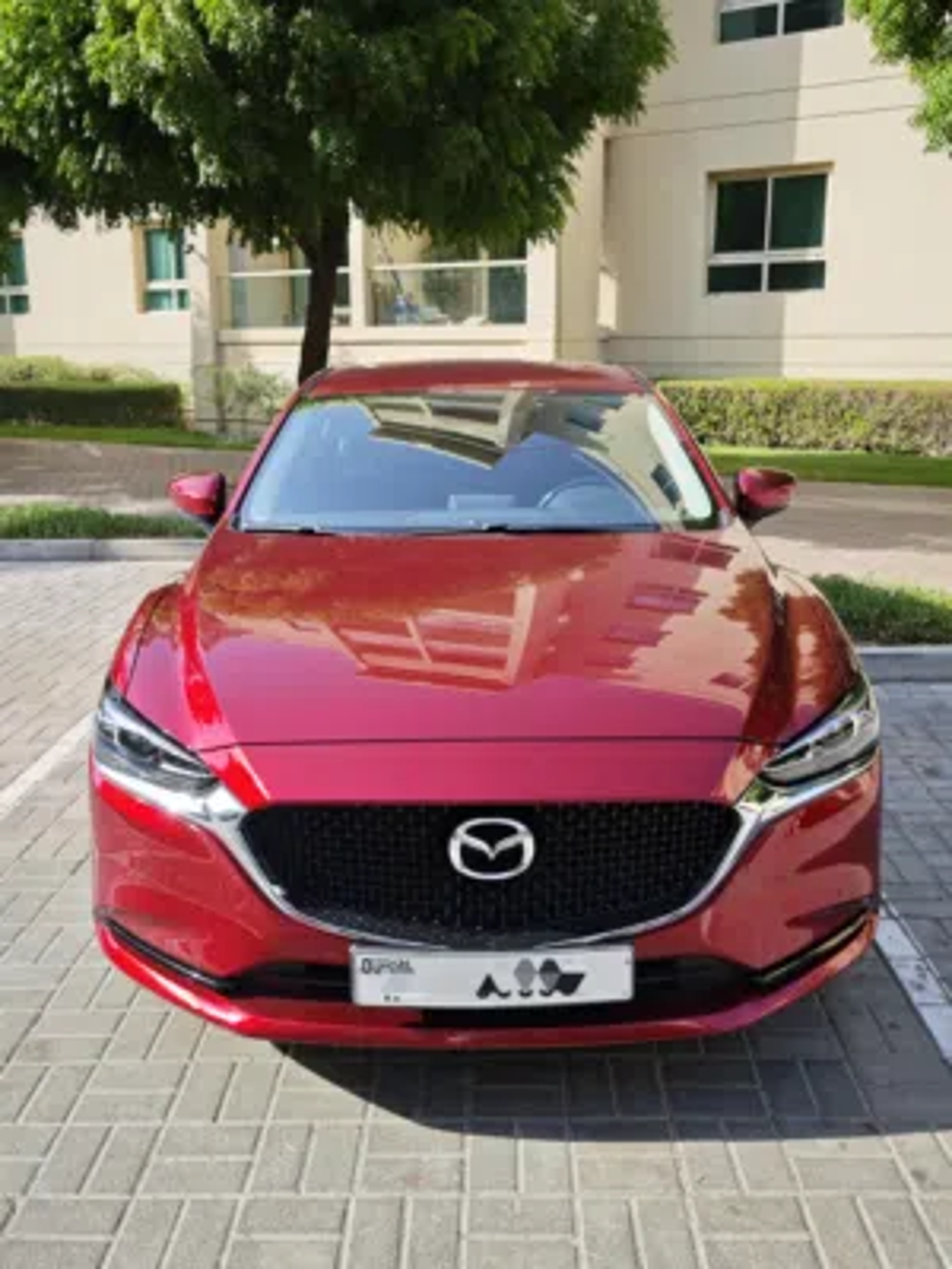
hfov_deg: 46.8
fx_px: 1100
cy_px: 634
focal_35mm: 30
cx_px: 476
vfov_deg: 60.0
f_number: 1.63
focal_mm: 8.72
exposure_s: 1/817
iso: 50
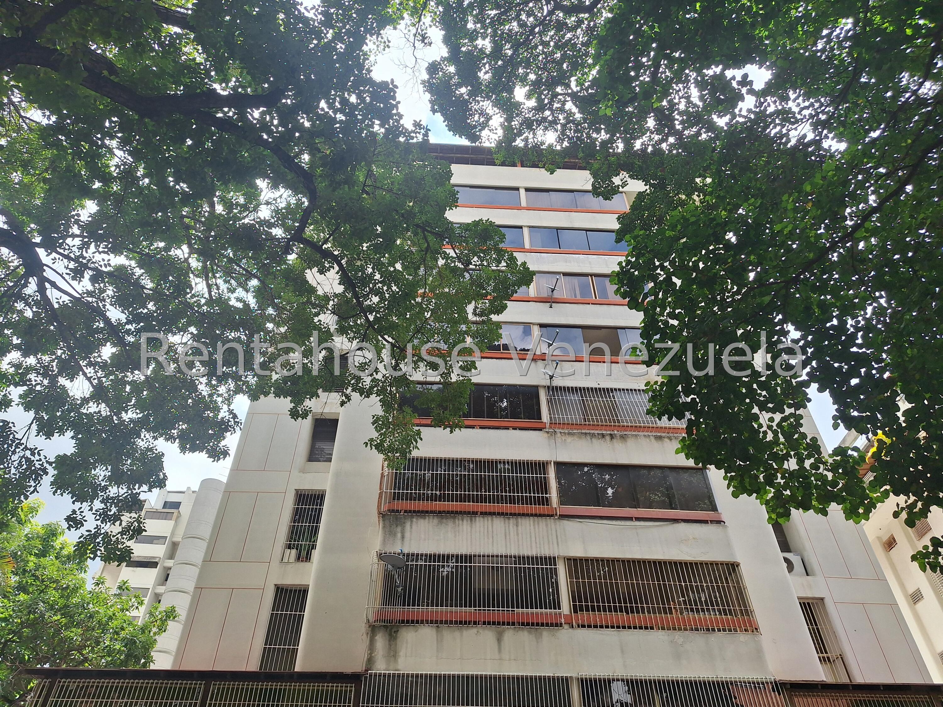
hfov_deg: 73.9
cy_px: 354
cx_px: 472
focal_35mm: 23
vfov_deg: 58.9
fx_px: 627
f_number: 1.8
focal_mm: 5.54
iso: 40
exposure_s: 1/1020
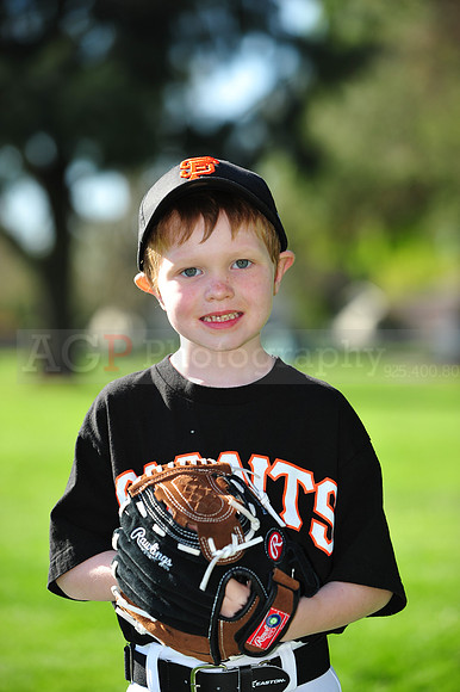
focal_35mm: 135
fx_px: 2590
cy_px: 346
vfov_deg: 15.2
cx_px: 230
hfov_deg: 10.1
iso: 200
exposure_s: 1/640
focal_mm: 135
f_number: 4.5
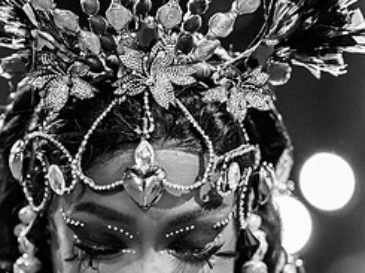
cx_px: 153
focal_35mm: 171
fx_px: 1800
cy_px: 272
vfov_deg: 8.6
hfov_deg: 11.6
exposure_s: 1/320
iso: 2000
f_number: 1.2
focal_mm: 50
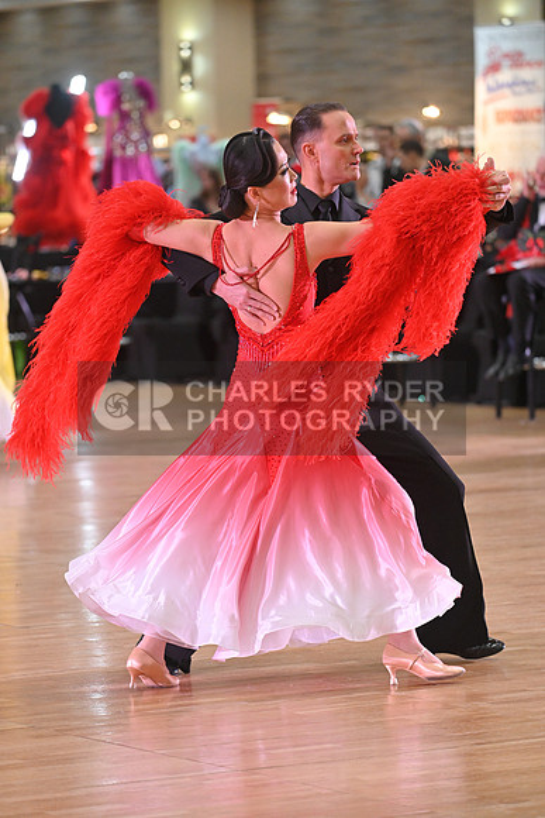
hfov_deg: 7.4
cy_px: 409
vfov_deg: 11.1
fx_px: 4198
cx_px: 272
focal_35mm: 185
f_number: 5
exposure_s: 1/400
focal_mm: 185
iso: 3200
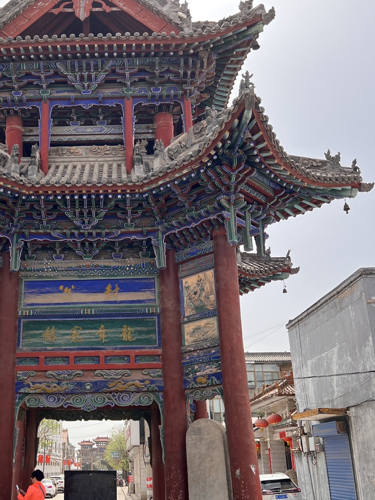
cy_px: 275
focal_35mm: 39
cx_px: 95
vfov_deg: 47.8
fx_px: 563
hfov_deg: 36.0
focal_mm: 5.7
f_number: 1.5
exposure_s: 1/1553
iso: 50
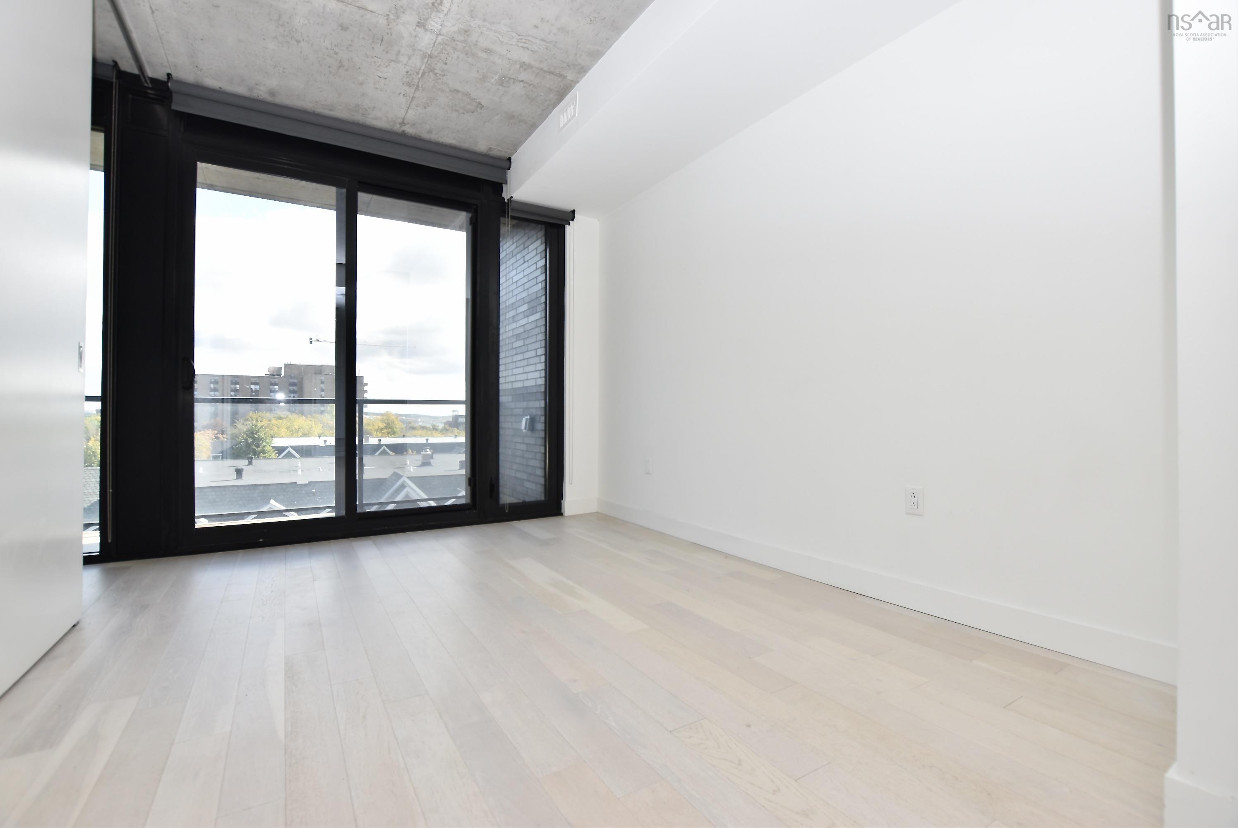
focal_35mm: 15
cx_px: 619
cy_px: 414
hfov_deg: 100.3
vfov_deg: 77.4
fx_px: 516
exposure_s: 1/125
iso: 200
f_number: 5.6
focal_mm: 10
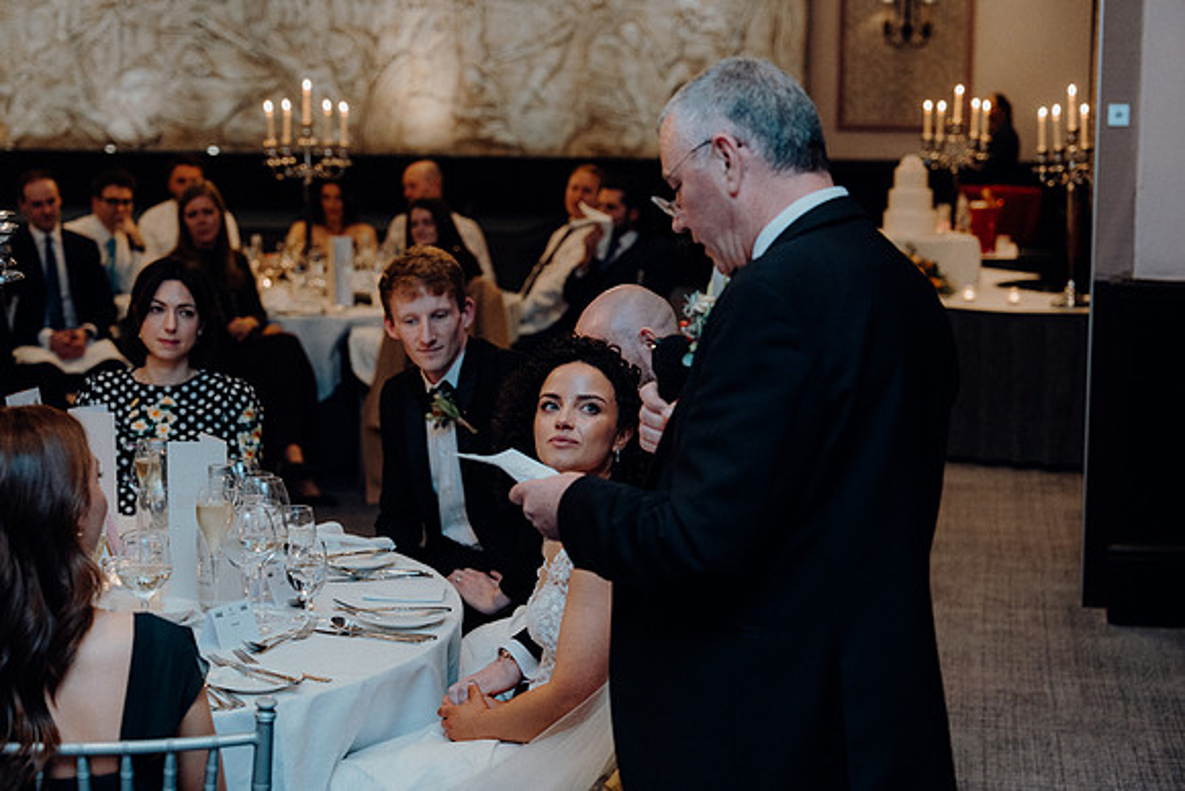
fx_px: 2305
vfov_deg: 19.5
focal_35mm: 70
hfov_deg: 28.8
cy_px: 396
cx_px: 592
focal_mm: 70
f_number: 3.5
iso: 2500
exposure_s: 1/160
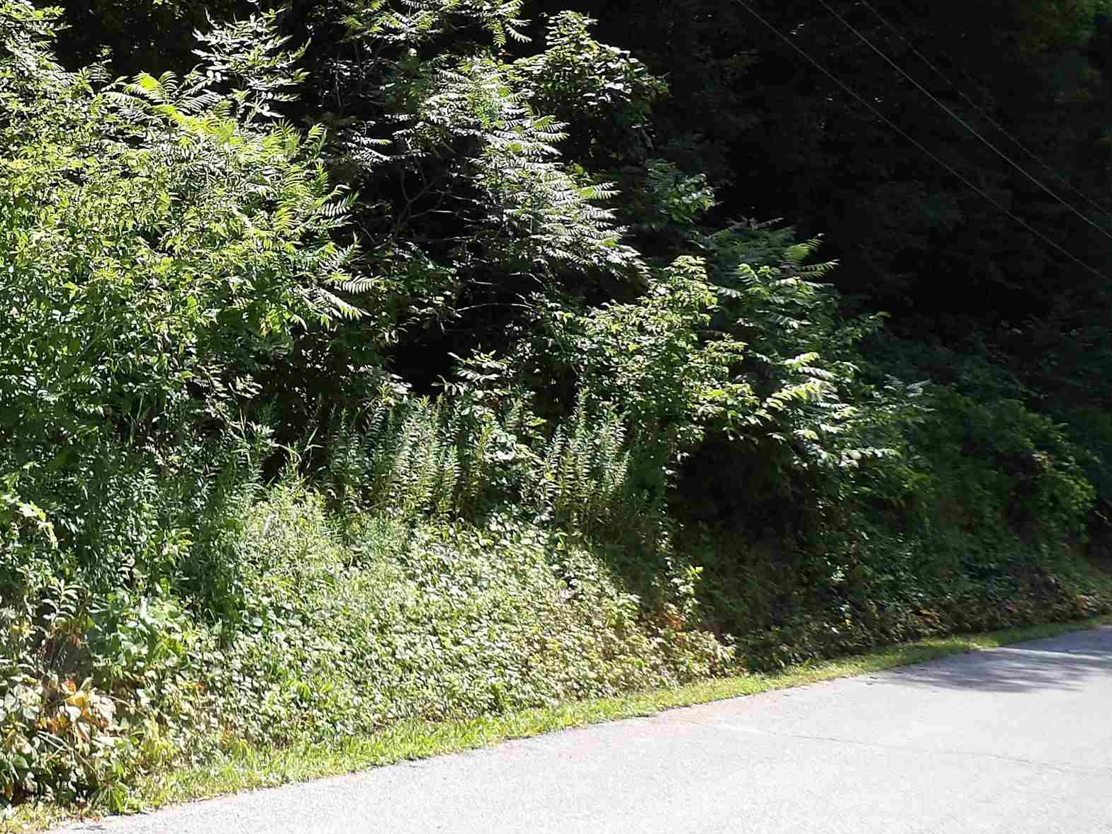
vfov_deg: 30.6
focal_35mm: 47
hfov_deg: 38.1
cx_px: 147
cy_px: 261
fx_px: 1510
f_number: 3.2
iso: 100
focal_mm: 4.3
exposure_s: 1/471
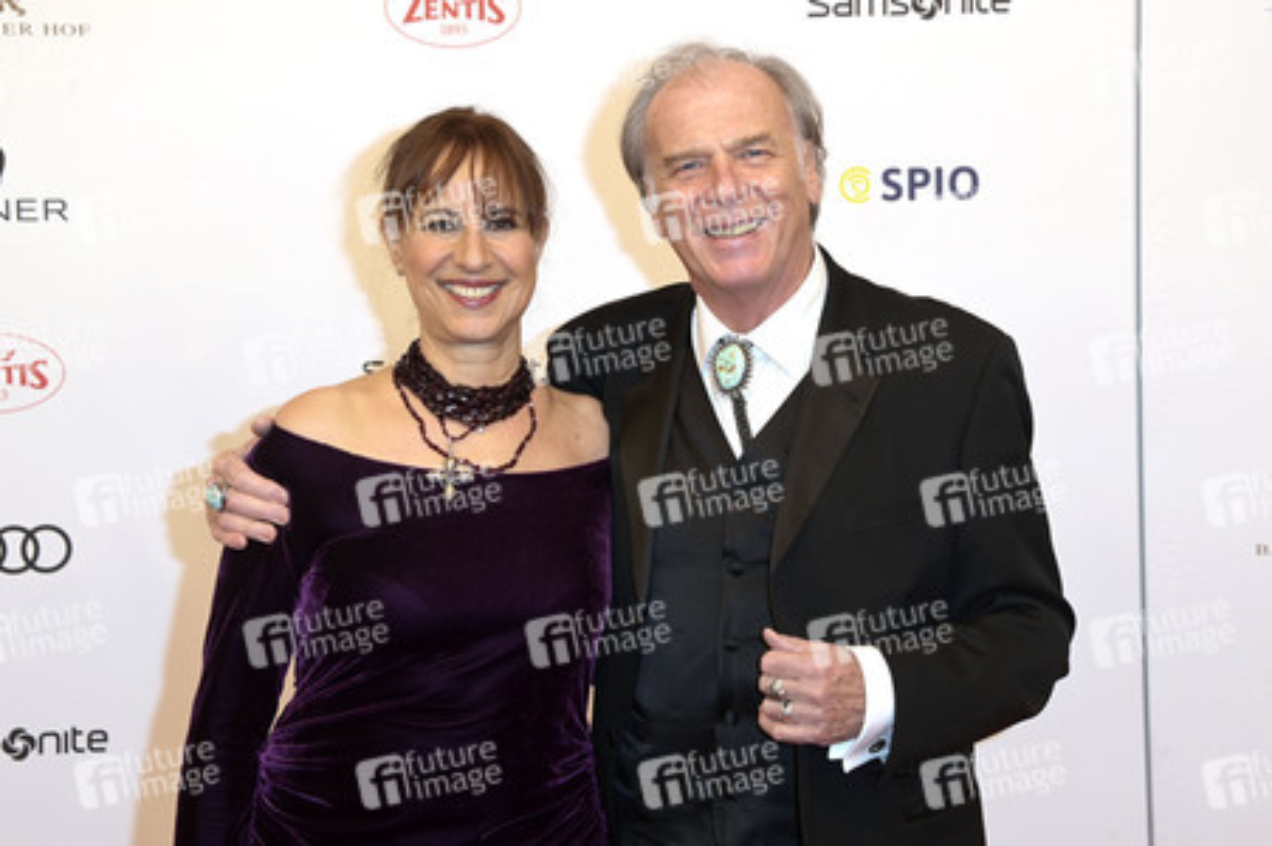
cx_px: 636
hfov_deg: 28.9
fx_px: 2471
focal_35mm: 70
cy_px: 423
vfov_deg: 19.4
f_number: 6.3
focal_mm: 70
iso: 400
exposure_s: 1/250
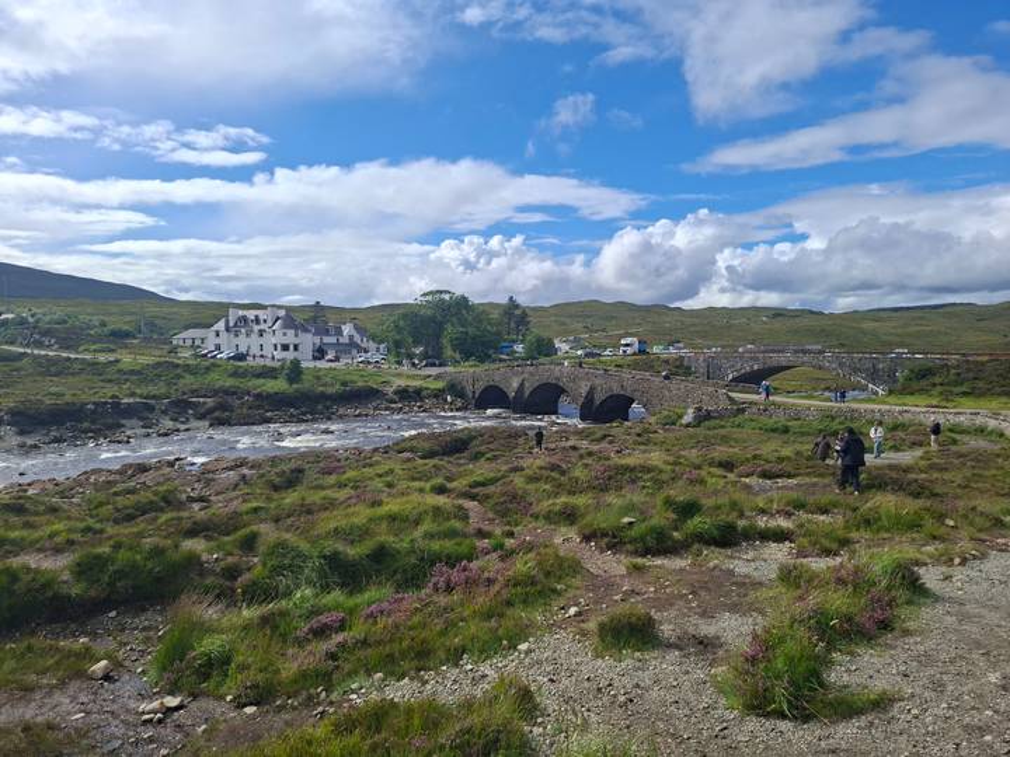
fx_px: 671
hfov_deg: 73.9
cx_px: 505
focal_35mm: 23
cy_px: 378
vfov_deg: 58.9
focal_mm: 5.54
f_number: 1.8
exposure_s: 1/2762
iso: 50
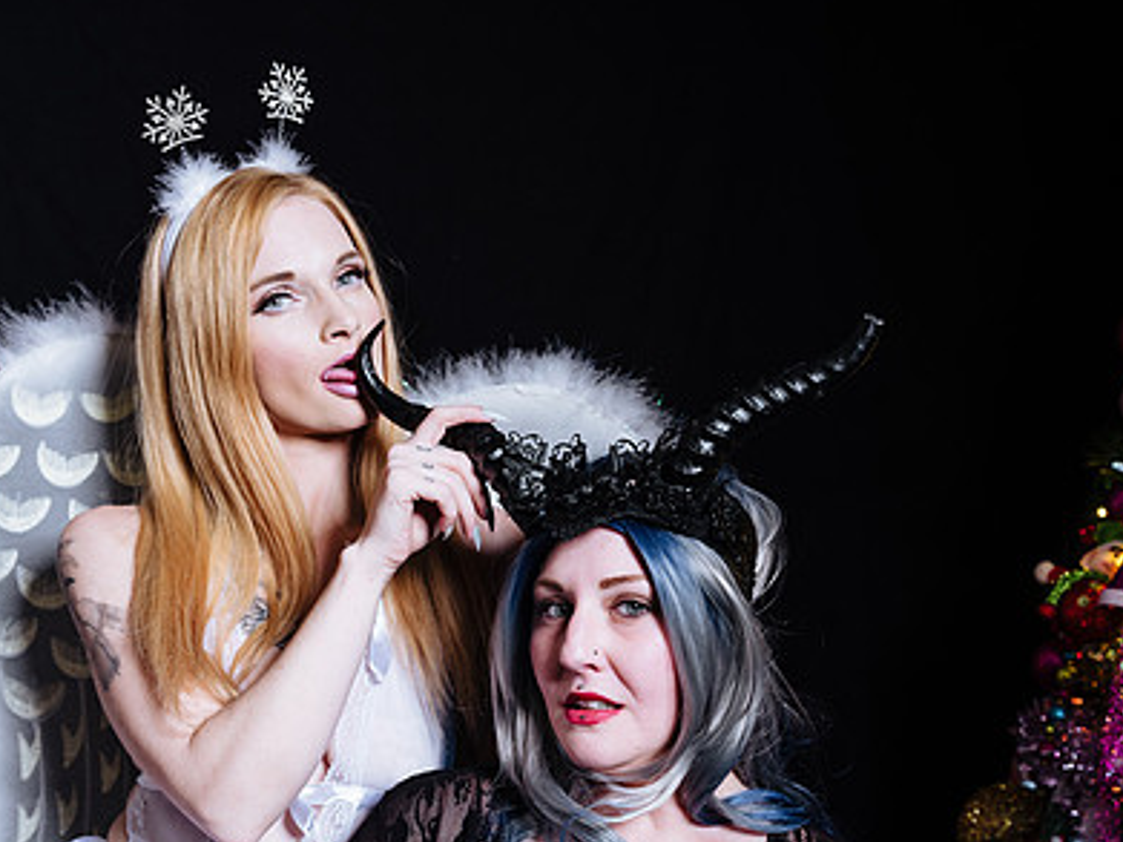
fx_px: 1589
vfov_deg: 29.4
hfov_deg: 38.9
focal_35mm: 49
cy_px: 582
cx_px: 586
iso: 200
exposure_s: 1/40
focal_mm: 41.8
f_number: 5
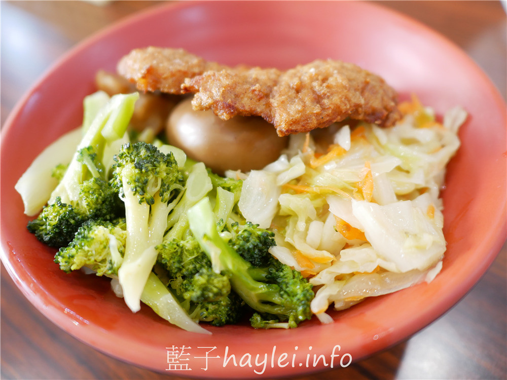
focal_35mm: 30
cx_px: 254
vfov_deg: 46.8
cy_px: 190
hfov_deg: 60.0
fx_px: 439
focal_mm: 15
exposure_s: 1/60
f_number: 1.7
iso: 400
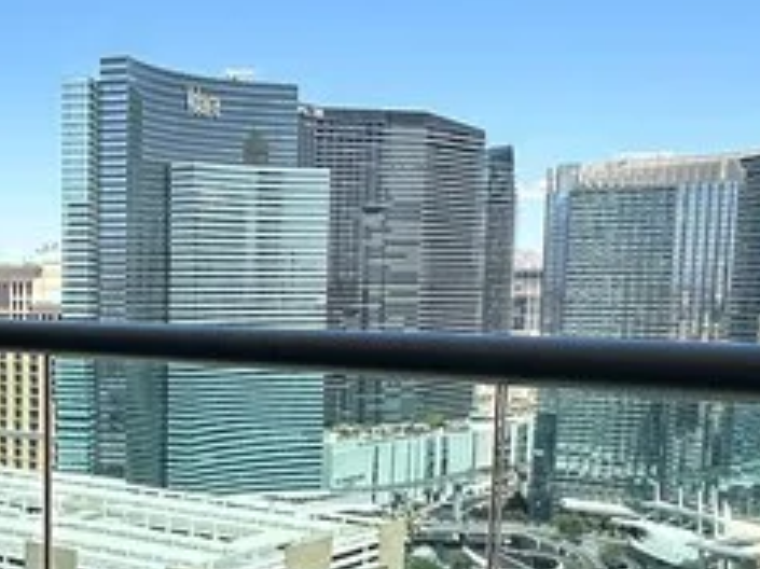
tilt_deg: -7.3
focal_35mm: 61
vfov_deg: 23.5
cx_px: 49
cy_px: 478
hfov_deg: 30.1
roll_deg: +0.6
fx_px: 1339
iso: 40
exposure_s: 1/1715
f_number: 2.2
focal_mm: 2.22
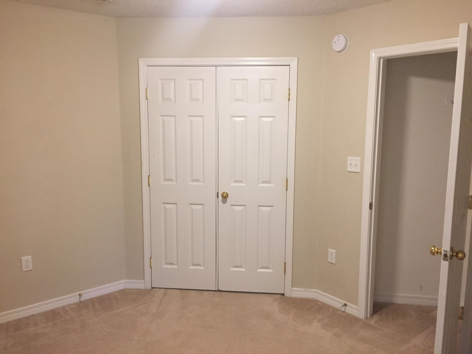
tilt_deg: -8.5
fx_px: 395
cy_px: 177
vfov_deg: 48.2
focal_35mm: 29
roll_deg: -1.0
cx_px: 236
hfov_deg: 61.7
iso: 125
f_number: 2.2
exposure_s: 1/30
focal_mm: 4.15
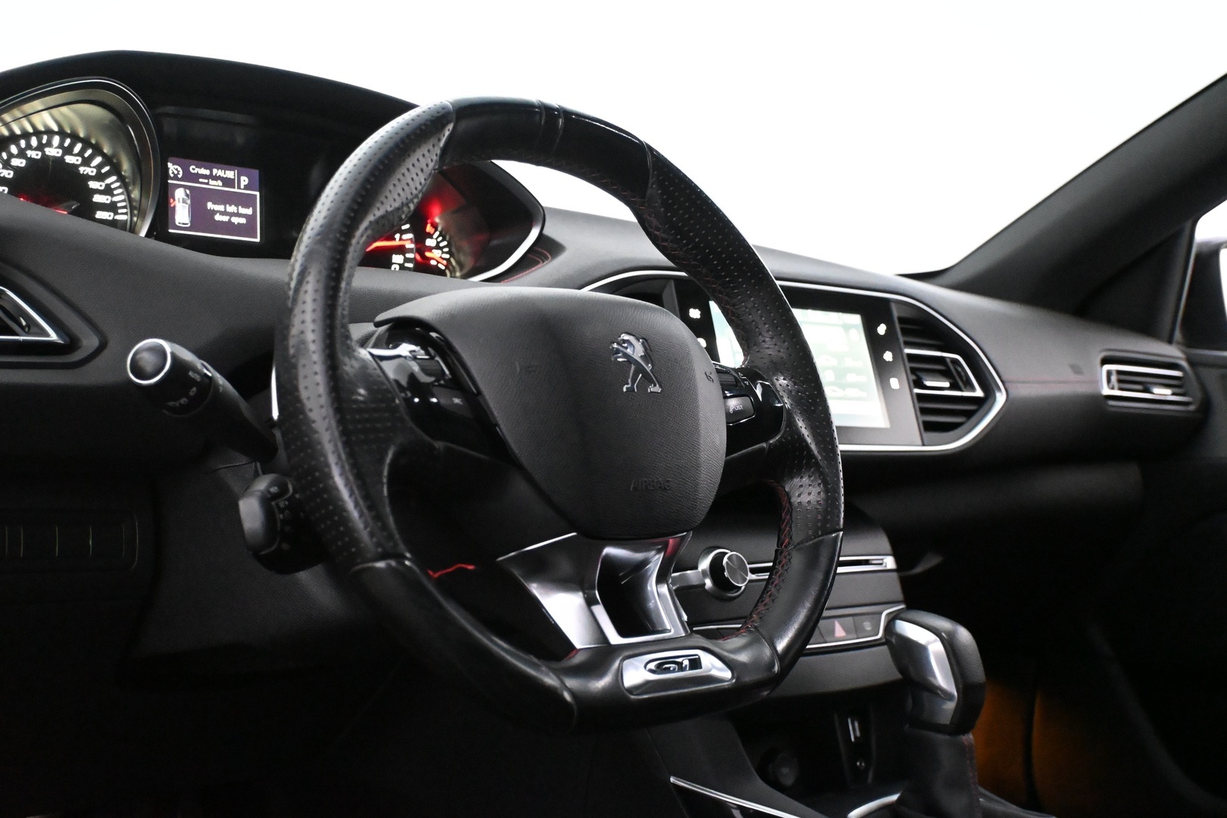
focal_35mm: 45
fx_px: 1534
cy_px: 409
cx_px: 614
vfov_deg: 29.9
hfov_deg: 43.6
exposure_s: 1/60
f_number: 4.8
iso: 9000
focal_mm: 30
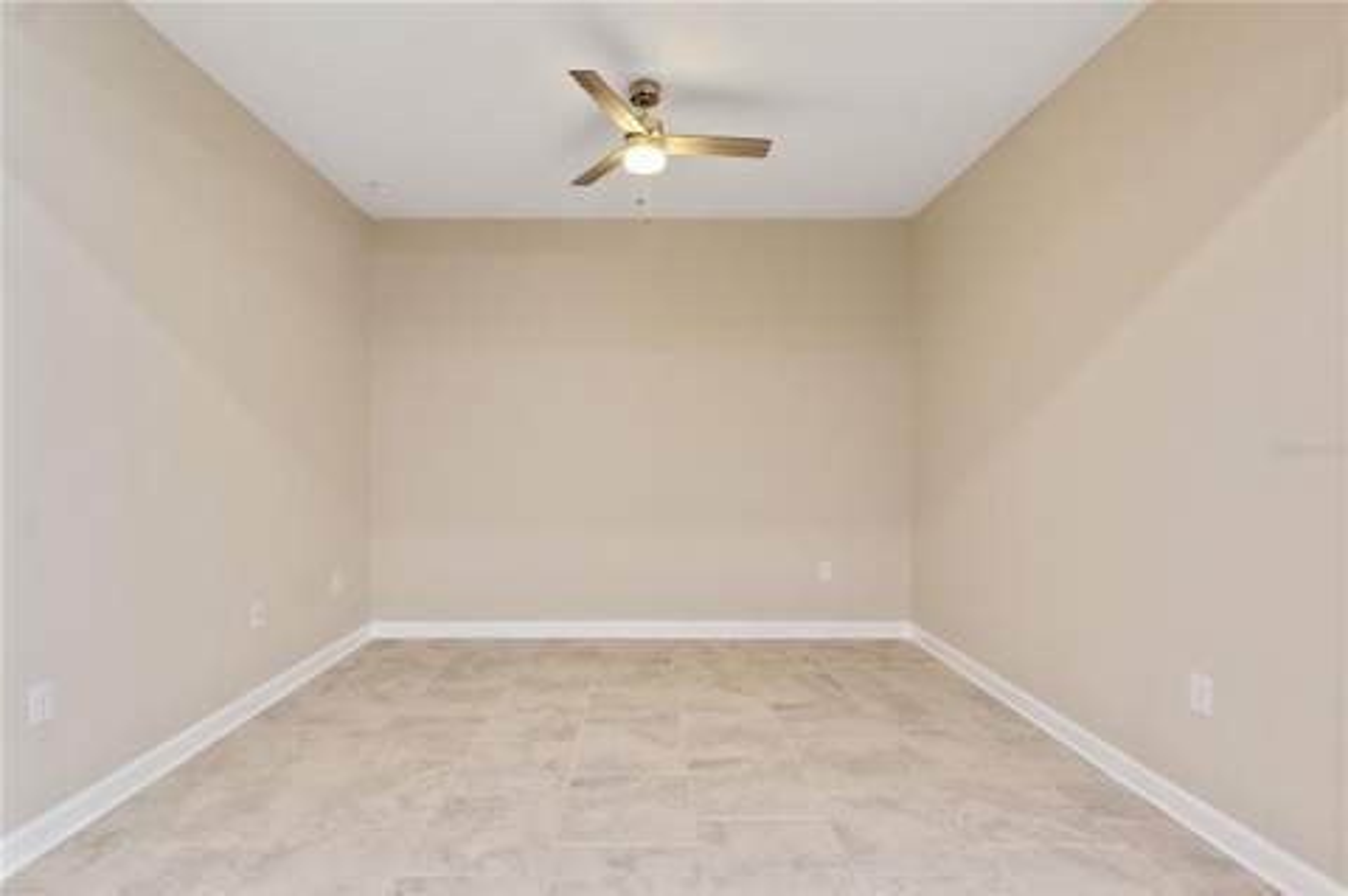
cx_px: 674
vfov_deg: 77.2
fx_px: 561
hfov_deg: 100.4
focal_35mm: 15
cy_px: 448
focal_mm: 10
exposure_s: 1/13
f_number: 4.5
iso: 400
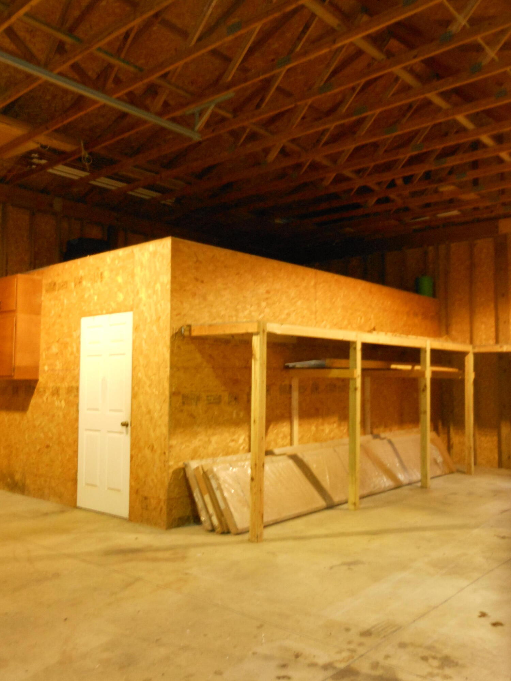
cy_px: 340
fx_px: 650
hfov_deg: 42.9
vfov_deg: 55.4
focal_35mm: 33
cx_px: 256
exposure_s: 1/25
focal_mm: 5.9
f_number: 4
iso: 400
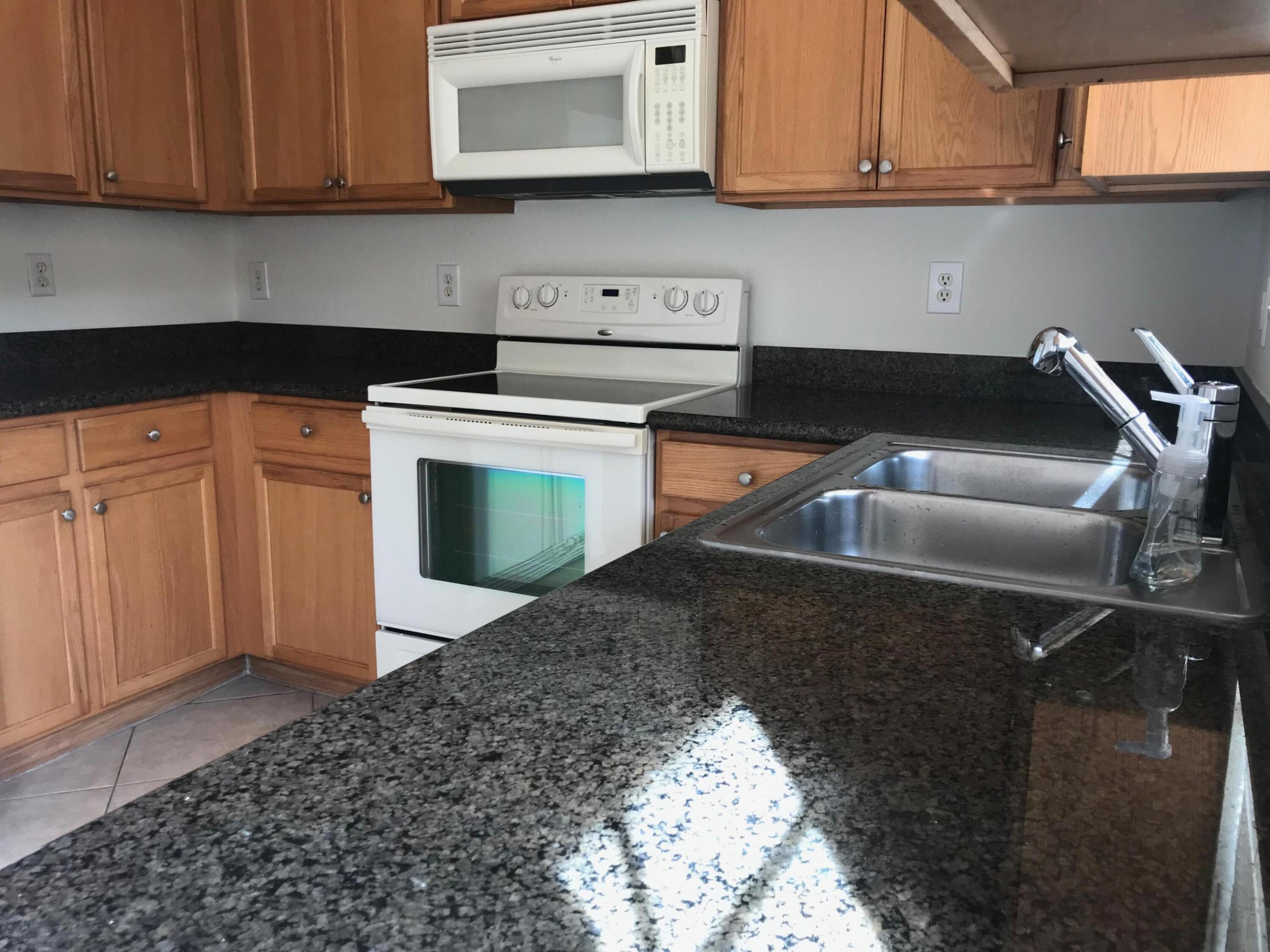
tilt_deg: -10.6
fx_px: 1027
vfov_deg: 49.7
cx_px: 635
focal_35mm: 28
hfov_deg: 63.4
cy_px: 476
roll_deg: -0.6
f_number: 1.8
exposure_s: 1/60
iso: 32
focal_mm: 3.99
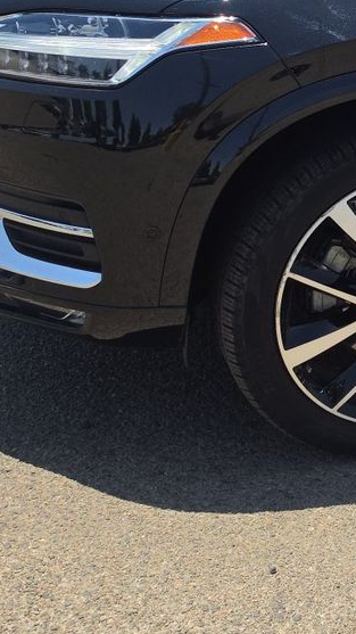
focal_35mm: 72
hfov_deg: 13.9
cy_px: 89
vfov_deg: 28.5
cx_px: 732
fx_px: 1209
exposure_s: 1/4143
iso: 64
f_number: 1.4
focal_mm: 6.5
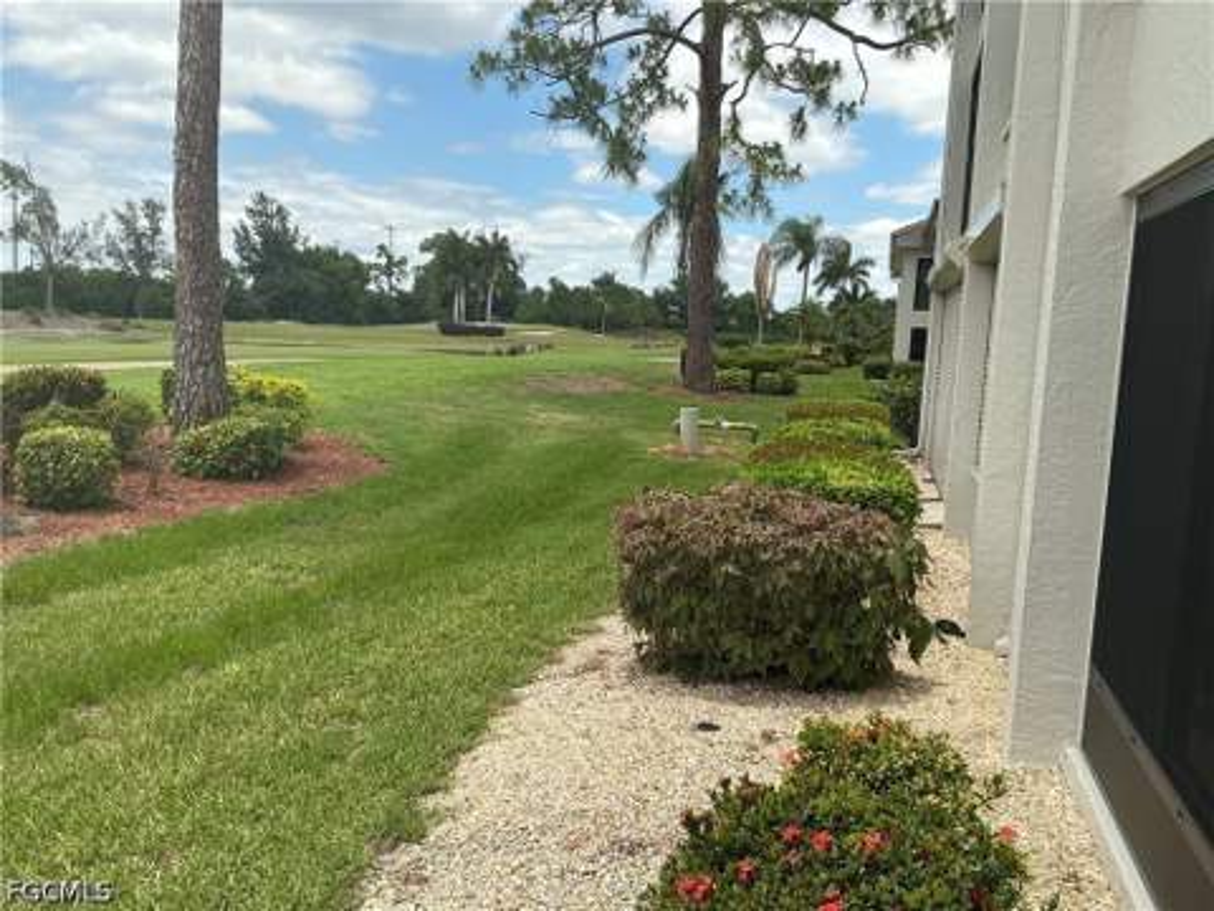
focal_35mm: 29
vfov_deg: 48.2
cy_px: 456
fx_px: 1017
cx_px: 607
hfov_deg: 61.7
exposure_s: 1/1730
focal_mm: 3
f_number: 1.8
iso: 25
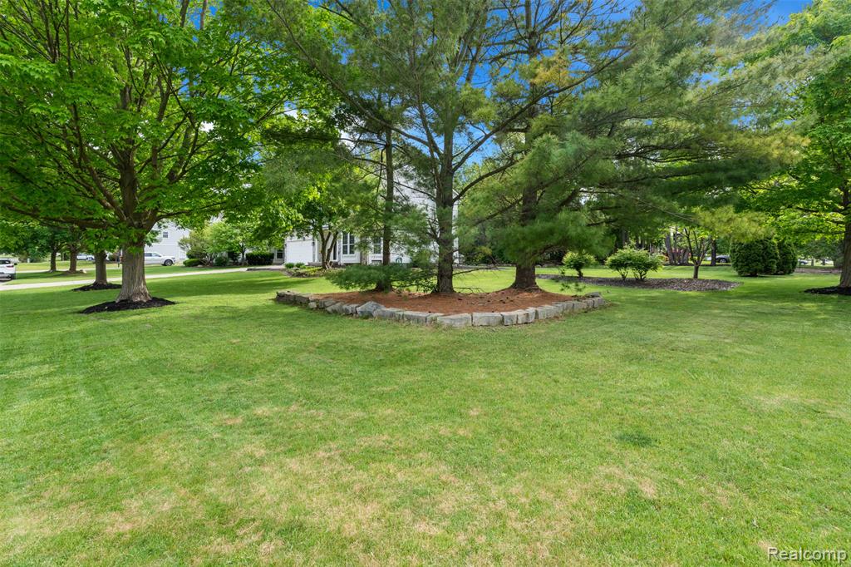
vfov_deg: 73.7
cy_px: 284
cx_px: 426
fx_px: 378
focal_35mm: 16
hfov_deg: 96.8
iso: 100
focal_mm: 16
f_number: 9
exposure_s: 1/30
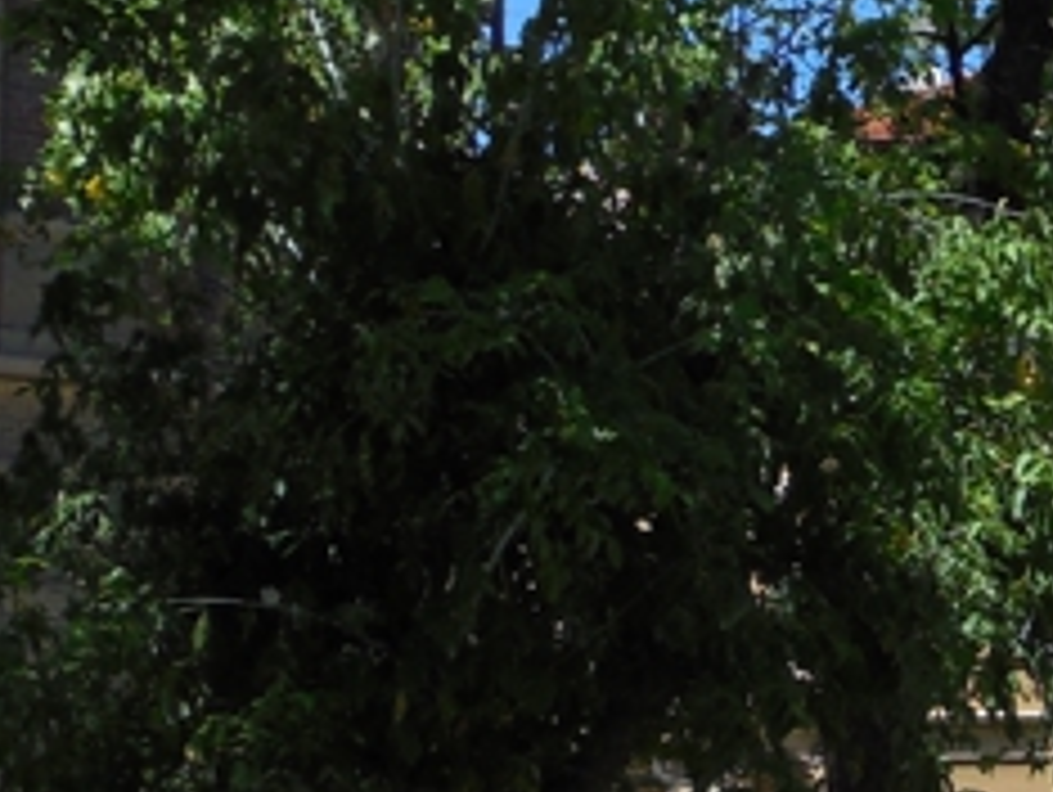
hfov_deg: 10.5
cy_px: 369
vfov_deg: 8.5
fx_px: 5329
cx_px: 1998
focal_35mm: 175
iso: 125
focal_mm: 7.1
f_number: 3.6
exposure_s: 1/1250
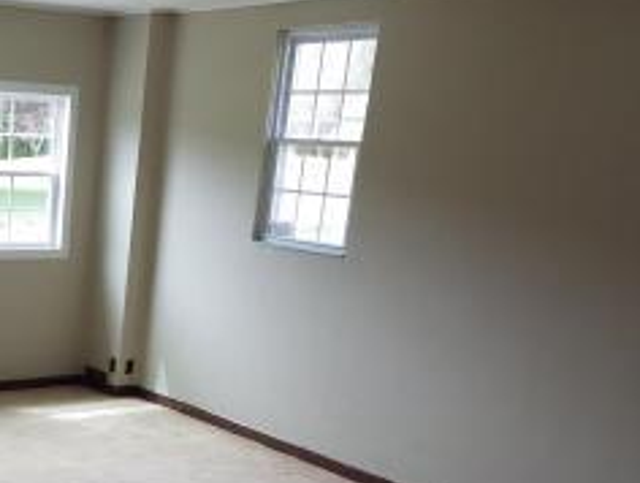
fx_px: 1000
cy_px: 442
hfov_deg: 31.9
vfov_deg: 26.2
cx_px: -43
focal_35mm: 54
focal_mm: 4
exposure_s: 1/80
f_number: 3.1
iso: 100
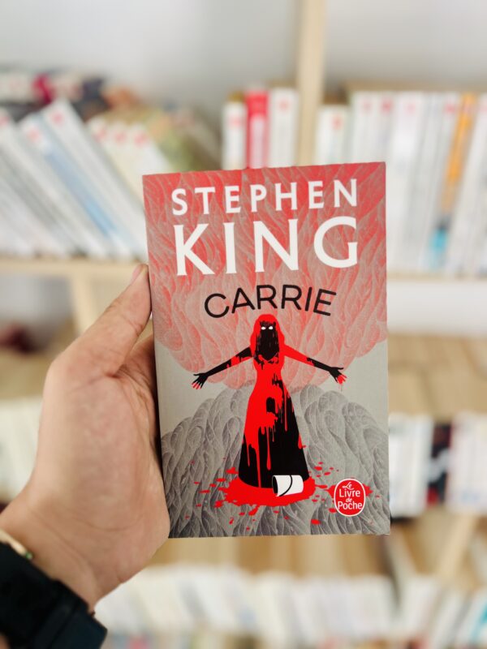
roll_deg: -0.1
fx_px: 488
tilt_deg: -33.8
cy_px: 324
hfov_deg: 53.1
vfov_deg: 67.3
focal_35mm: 26
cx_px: 244
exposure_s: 1/121
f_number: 1.5
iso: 80
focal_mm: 5.7
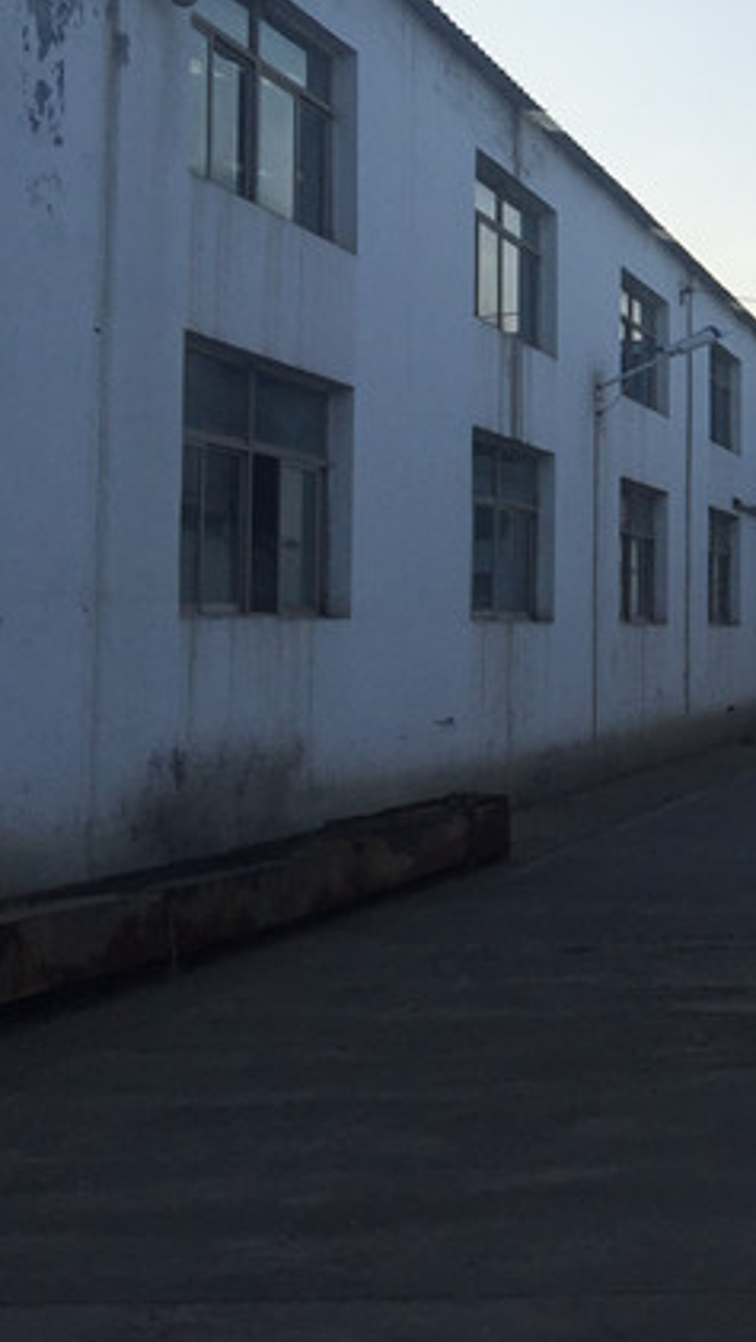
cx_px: 1193
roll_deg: +0.9
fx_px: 2137
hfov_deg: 17.6
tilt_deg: +5.8
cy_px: 446
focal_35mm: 60
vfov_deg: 34.6
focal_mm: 4.15
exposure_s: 1/898
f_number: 2.2
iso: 32
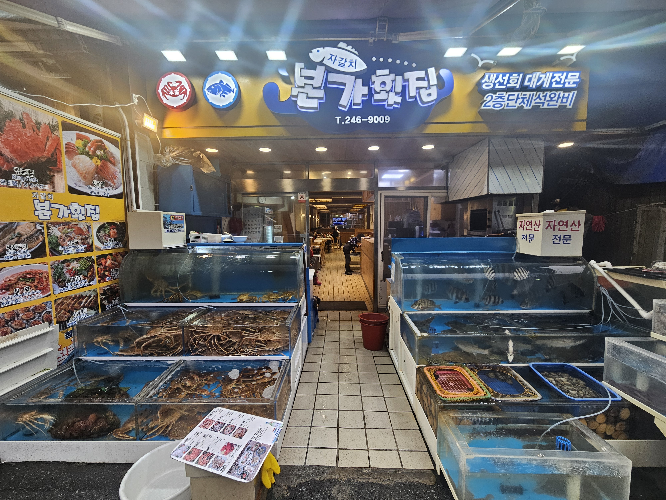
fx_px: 250
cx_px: 333
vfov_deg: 89.9
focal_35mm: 13
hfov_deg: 106.2
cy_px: 250
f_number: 2.2
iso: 64
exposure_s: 1/60
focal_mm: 2.2
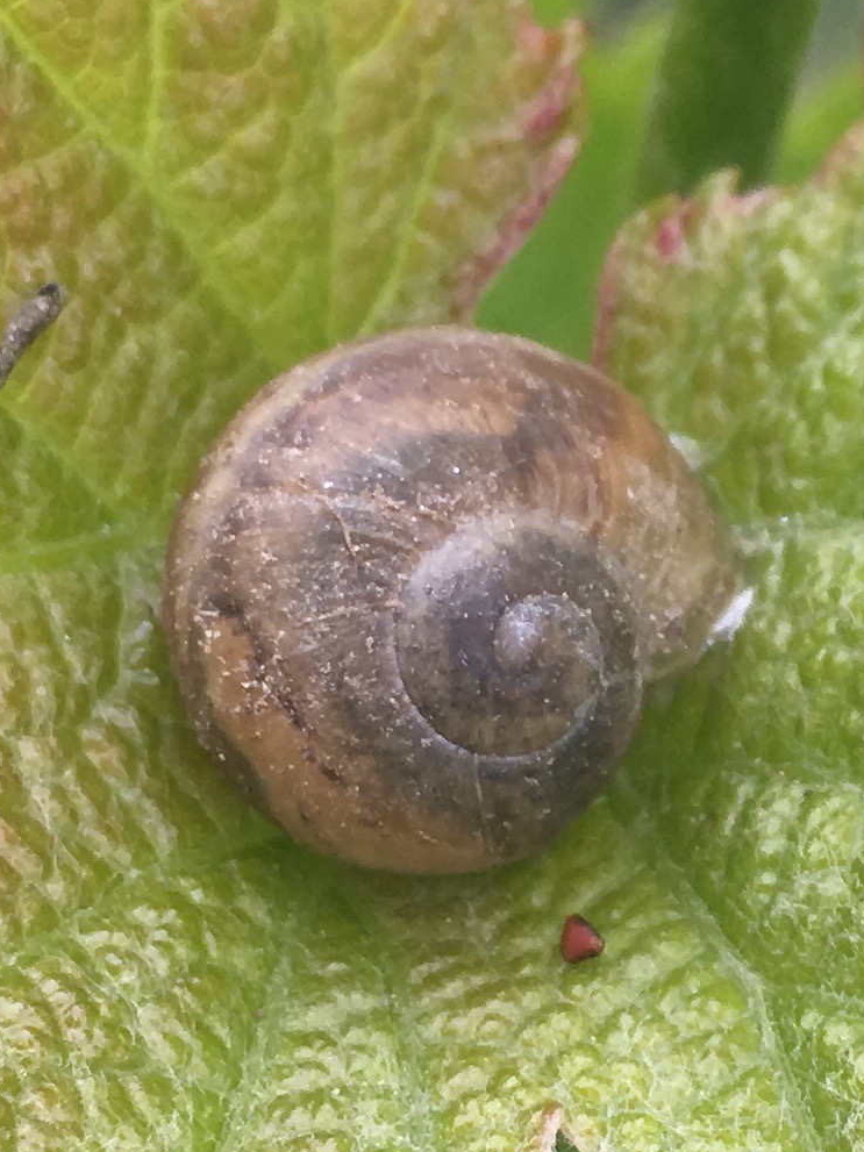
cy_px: 785
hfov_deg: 12.4
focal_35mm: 118
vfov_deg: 16.6
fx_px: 3928
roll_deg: -0.2
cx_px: 830
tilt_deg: -32.0
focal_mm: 4.15
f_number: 2.2
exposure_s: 1/283
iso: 25
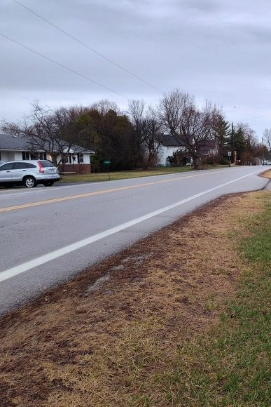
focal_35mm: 33
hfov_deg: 35.9
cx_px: 274
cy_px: 204
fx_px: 372
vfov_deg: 57.2
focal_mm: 5.56
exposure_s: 1/120
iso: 102
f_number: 1.8
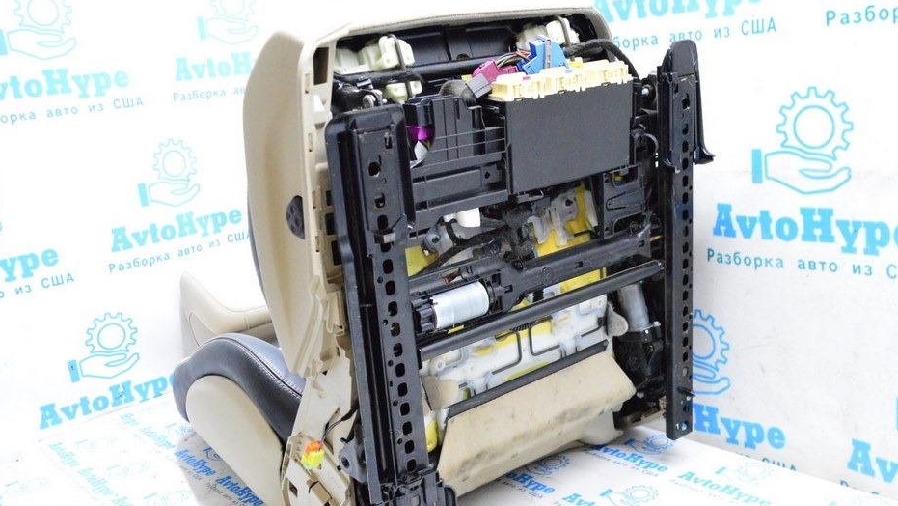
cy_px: 280
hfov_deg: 52.7
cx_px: 481
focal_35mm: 38
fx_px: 905
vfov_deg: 31.2
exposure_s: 1/125
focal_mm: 22
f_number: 5.6
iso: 6400
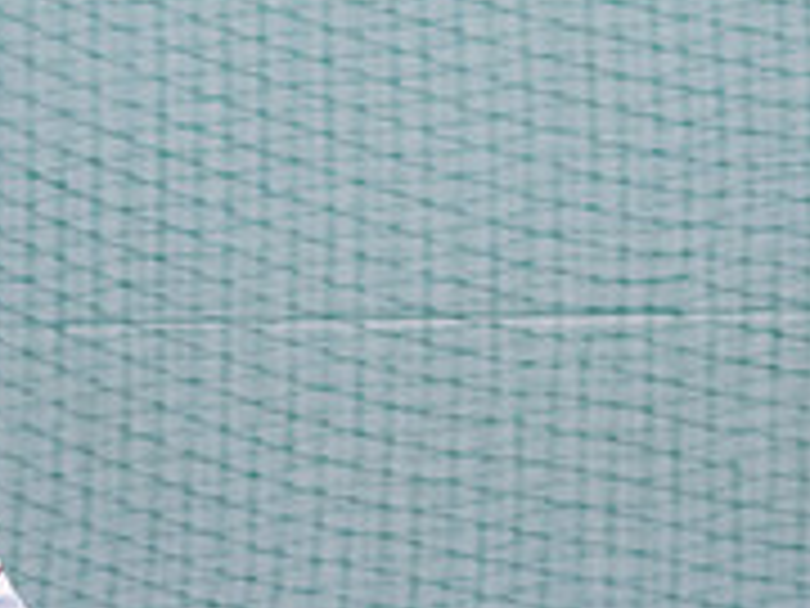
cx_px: 14
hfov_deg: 4.1
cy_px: 844
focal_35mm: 487
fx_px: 11396
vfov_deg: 3.0
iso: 4000
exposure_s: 1/400
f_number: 3.2
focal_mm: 105
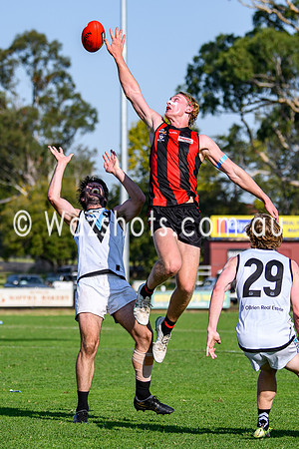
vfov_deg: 8.8
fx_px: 2900
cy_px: 230
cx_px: 143
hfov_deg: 5.9
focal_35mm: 233
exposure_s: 1/2000
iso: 100
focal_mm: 100
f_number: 3.2
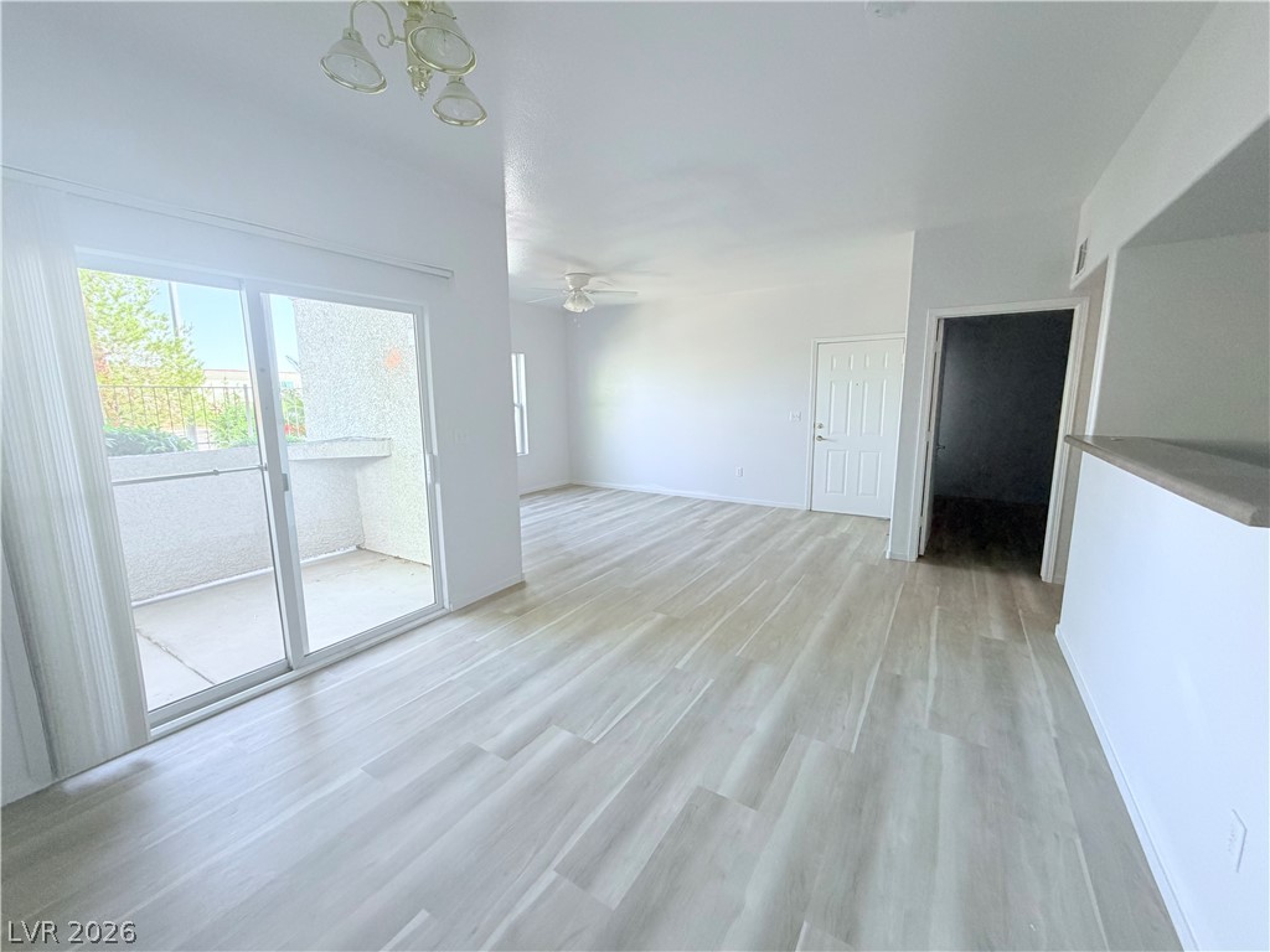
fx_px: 514
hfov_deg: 102.1
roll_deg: +1.1
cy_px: 476
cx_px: 635
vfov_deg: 85.7
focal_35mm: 14
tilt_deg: -8.8
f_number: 2.2
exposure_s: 1/121
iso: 250
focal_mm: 2.22
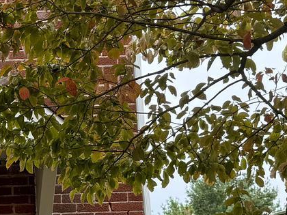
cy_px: 215
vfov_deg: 12.5
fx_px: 970
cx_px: -128
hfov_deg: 15.6
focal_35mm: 117
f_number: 1.78
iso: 80
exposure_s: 1/366
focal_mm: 6.76
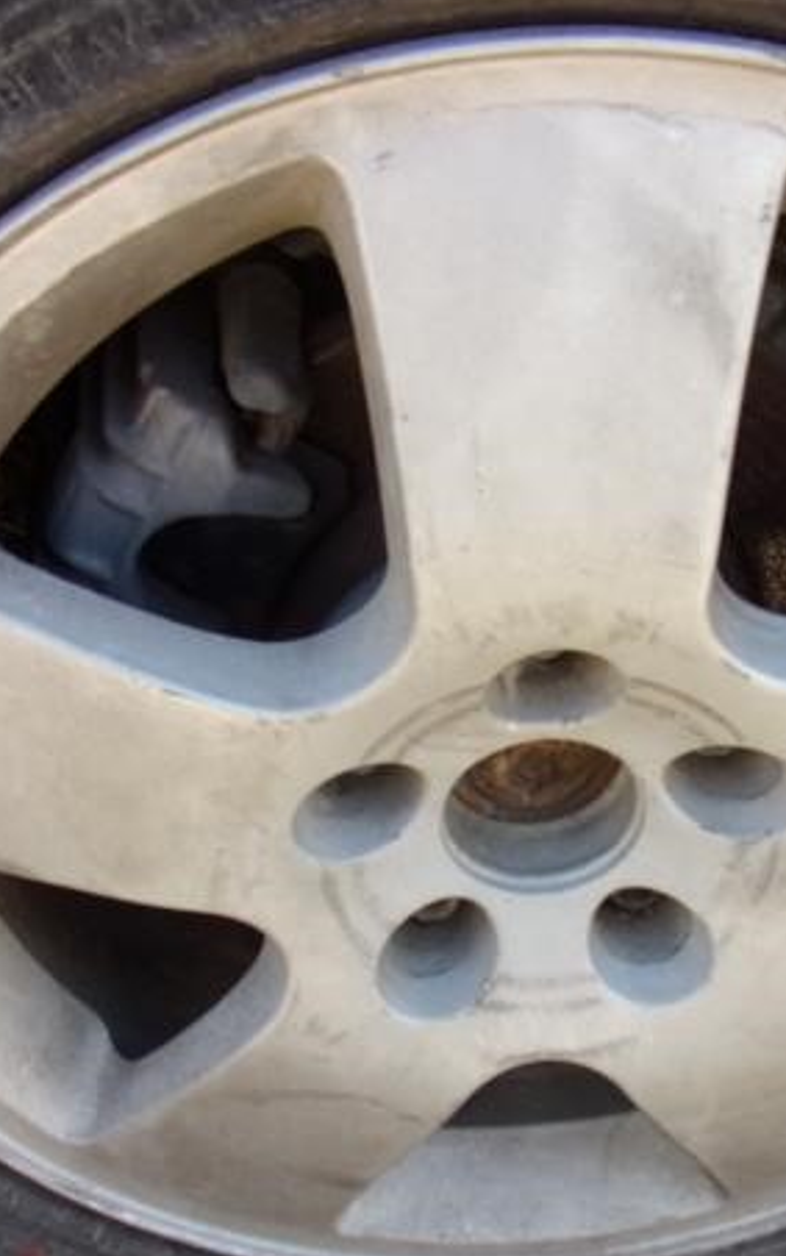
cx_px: 564
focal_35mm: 45
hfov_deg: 28.3
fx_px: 1540
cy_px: 811
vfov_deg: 43.9
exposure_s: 1/200
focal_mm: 4.3
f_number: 3.3
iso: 80
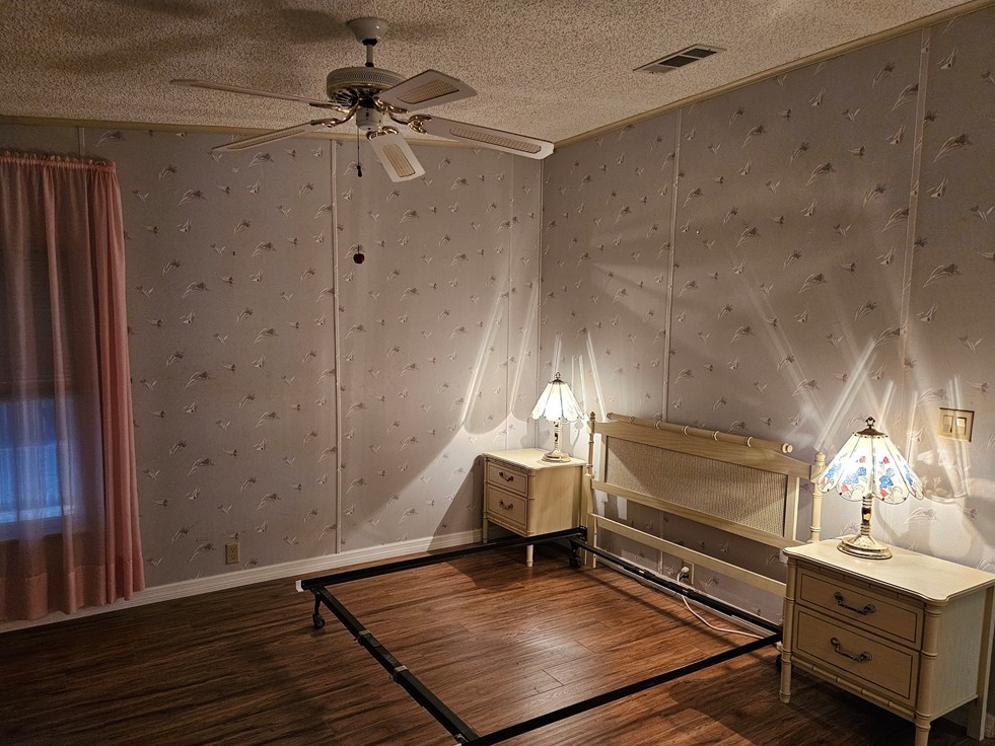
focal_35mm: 24
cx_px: 500
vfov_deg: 56.8
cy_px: 386
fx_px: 690
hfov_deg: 71.6
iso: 640
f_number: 1.8
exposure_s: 1/60
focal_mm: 5.4
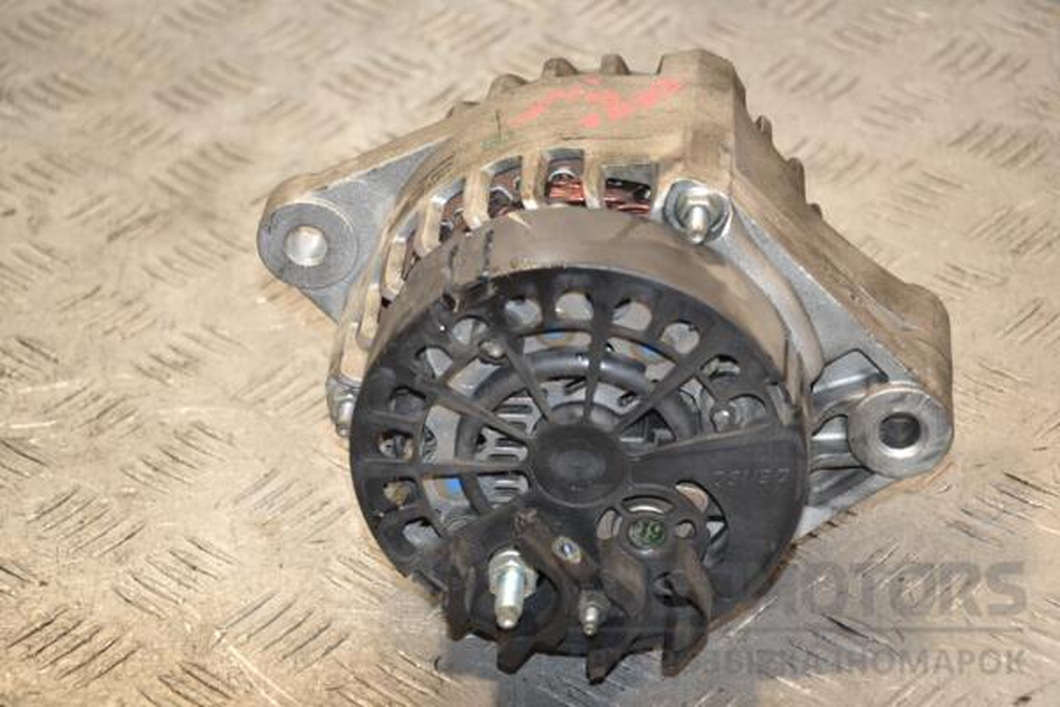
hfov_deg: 18.2
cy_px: 354
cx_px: 530
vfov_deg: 12.2
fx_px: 3312
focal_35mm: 112
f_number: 6.3
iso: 800
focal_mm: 75
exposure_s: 1/200
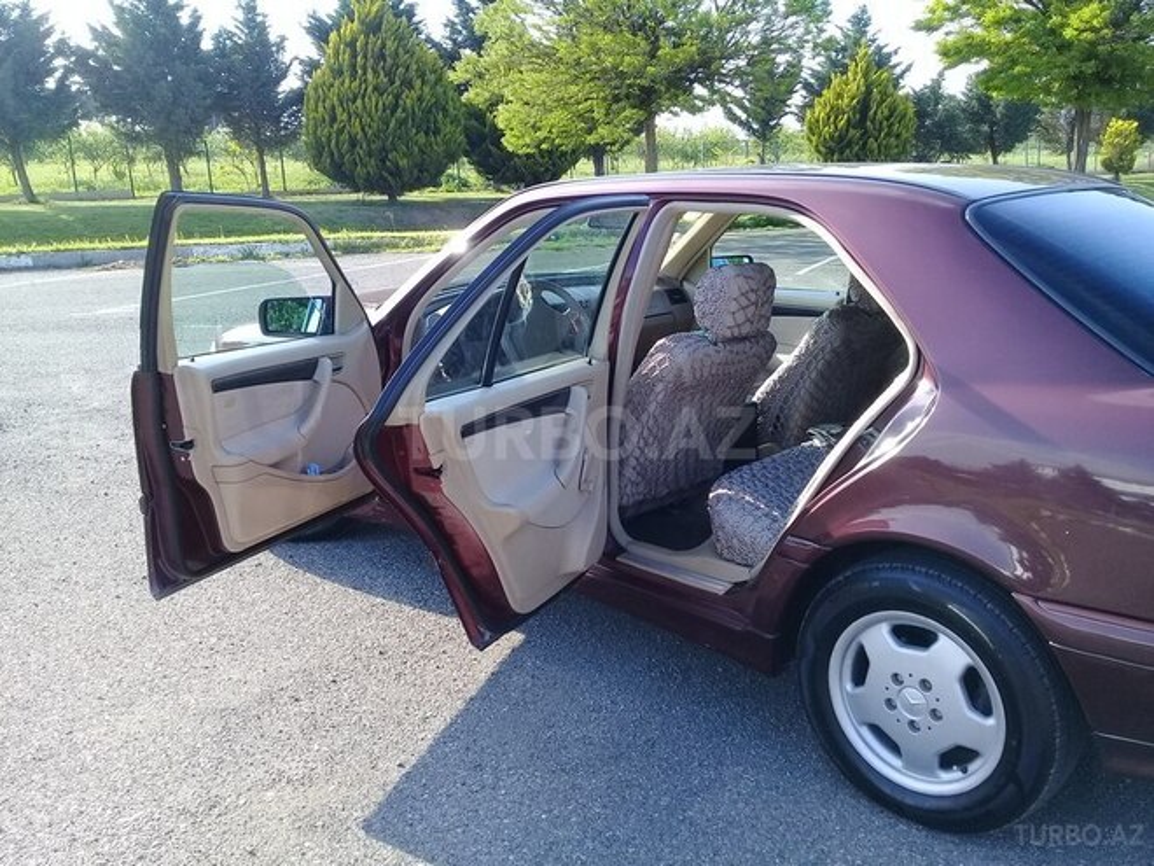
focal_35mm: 31
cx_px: 577
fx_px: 1033
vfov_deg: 45.4
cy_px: 433
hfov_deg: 58.4
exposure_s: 1/235
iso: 50
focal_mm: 3.3
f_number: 2.2
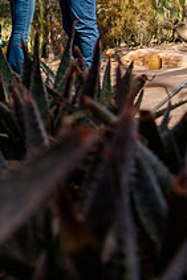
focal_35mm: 51
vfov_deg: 38.3
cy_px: 83
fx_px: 398
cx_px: 19
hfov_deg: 25.6
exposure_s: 1/250
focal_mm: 24
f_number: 4
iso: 50
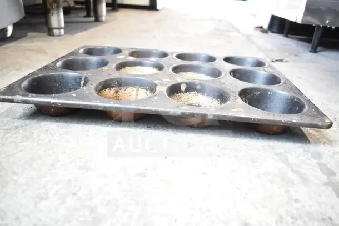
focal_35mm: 27
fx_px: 254
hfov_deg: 67.4
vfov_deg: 48.0
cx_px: 170
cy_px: 113
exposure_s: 1/30
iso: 720
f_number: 3.5
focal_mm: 18
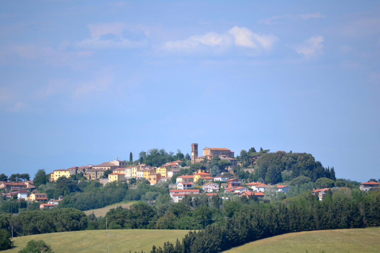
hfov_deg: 8.3
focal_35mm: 248
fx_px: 2612
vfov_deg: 5.6
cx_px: 190
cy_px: 126
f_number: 5.6
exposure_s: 1/2000
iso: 400
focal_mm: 165
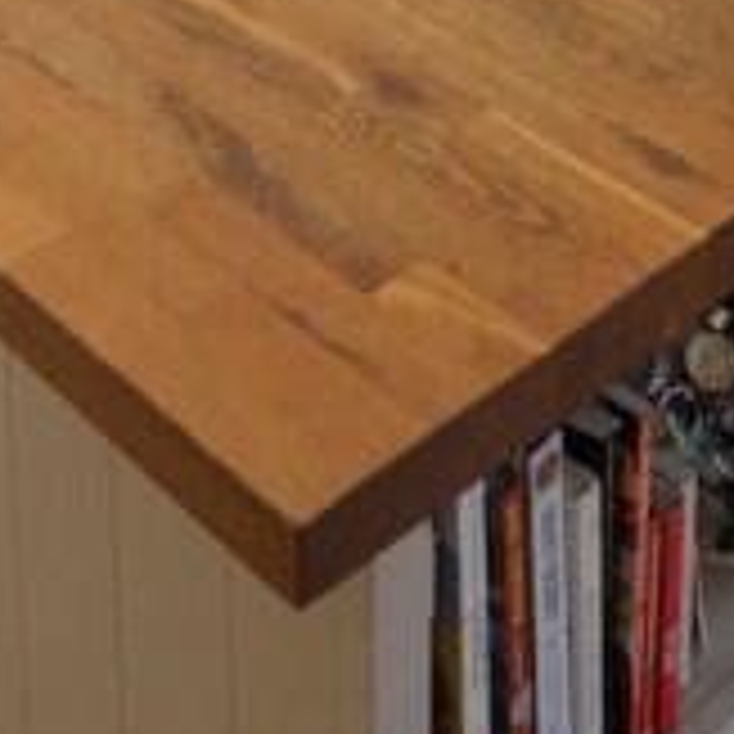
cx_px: 324
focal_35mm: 80
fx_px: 1919
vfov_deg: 17.3
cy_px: -621
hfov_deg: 21.6
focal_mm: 10
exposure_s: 1/40
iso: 400
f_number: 8
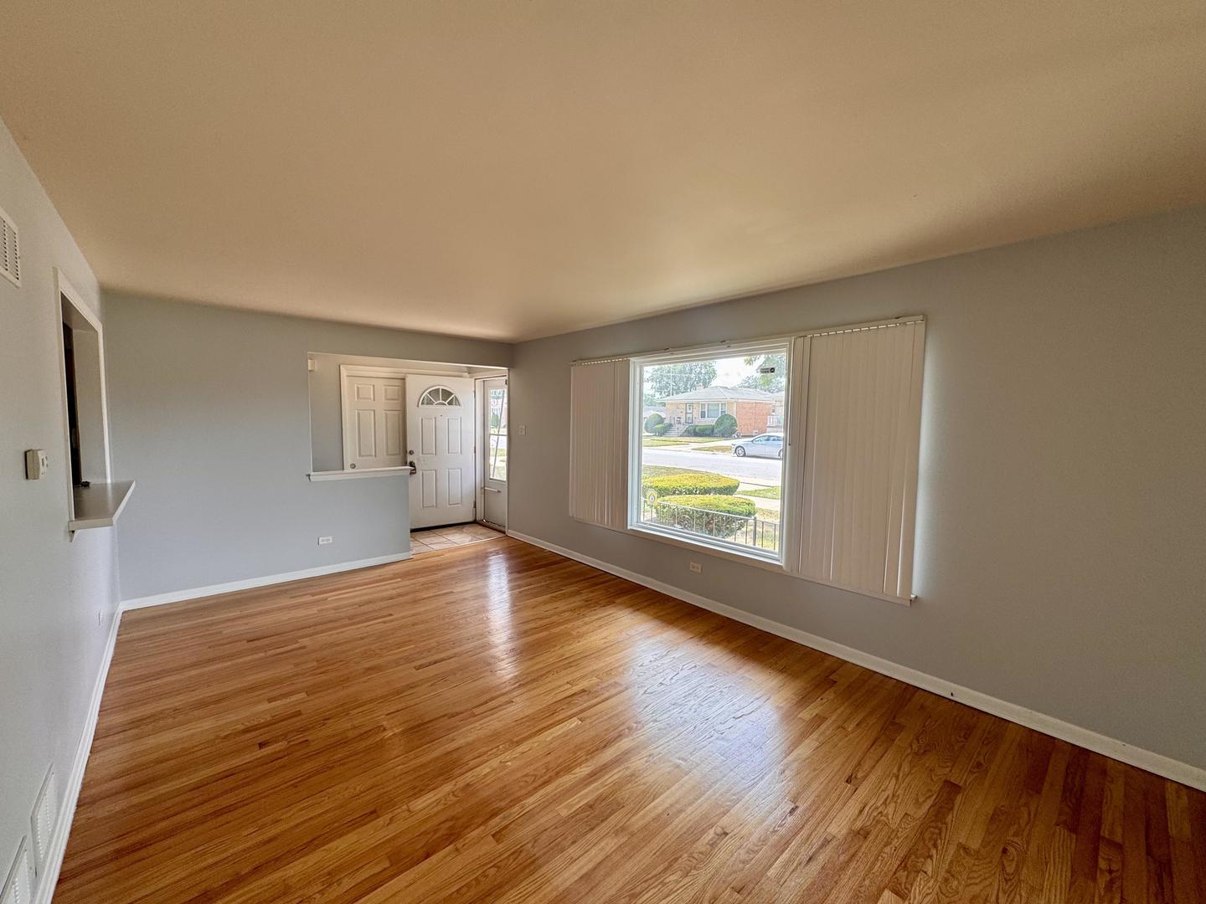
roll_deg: -0.9
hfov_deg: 102.1
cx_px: 603
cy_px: 452
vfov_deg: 85.7
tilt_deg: -4.2
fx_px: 488
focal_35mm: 14
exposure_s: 1/117
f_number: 2.2
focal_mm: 2.22
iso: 40
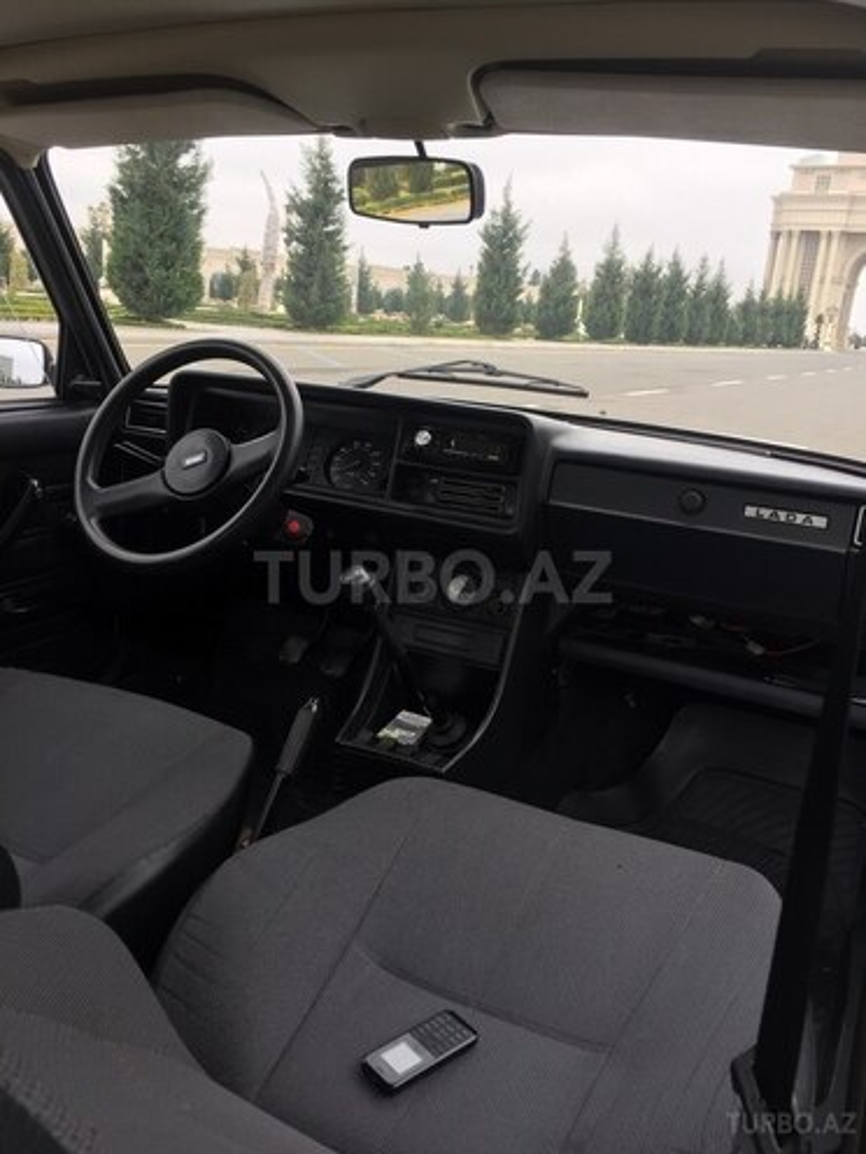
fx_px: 967
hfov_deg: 48.2
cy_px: 577
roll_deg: -4.6
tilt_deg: -14.8
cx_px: 433
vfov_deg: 61.7
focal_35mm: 29
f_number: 2.2
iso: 40
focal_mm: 4.15
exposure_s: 1/50
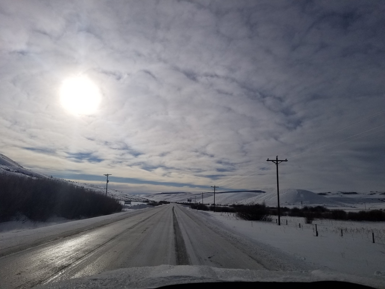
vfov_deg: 53.1
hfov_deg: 67.3
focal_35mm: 26
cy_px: 144
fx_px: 289
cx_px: 192
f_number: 1.7
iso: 50
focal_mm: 4.25
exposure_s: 1/17792
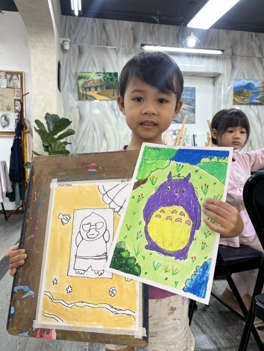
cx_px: 132
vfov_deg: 67.3
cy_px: 176
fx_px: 264
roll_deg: +0.6
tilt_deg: -3.3
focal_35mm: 26
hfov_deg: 53.1
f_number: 1.6
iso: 100
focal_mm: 5.1
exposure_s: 1/100
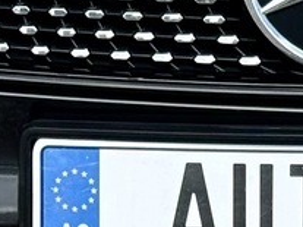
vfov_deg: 4.0
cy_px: -193
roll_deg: +2.3
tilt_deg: -7.4
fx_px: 3246
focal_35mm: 371
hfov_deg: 5.3
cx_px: 359
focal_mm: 6.76
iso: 80
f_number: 1.78
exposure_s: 1/4587
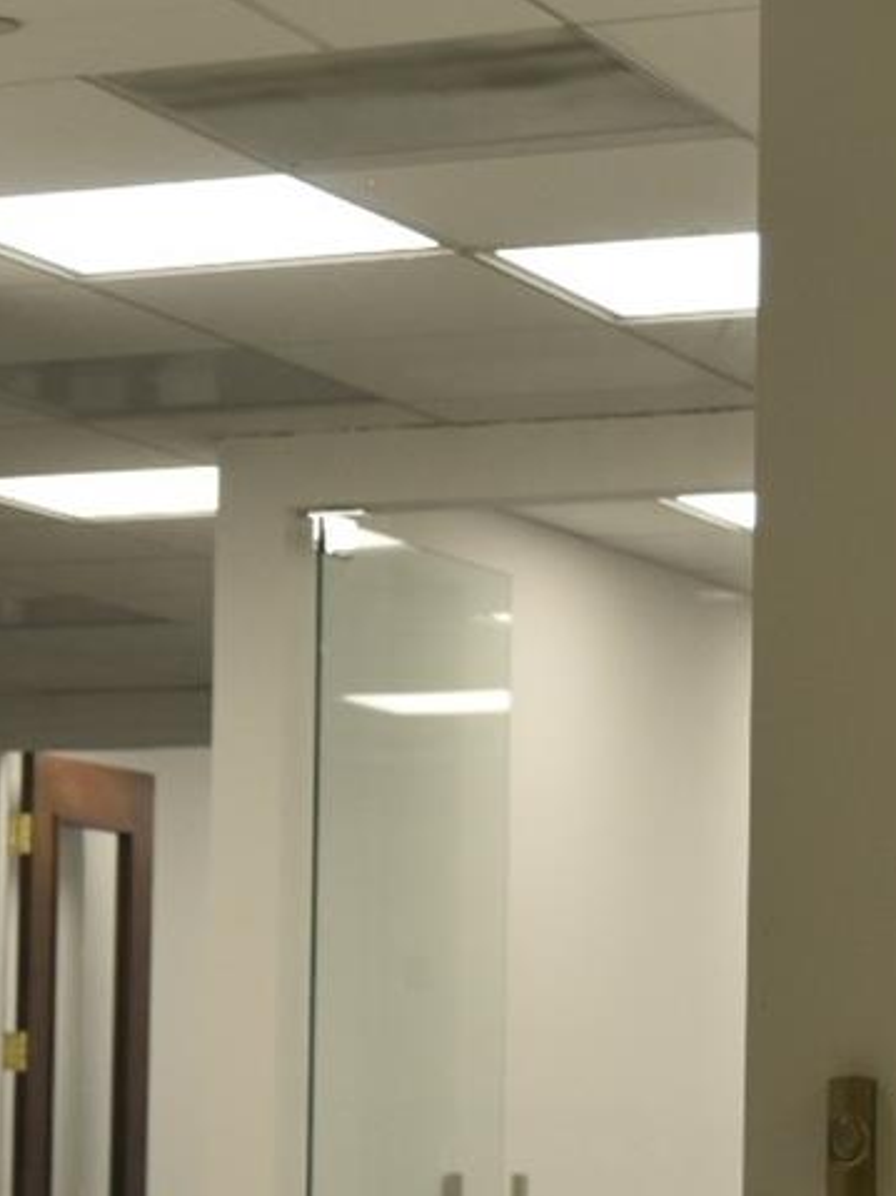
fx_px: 4661
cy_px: 989
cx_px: -185
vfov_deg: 14.5
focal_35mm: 135
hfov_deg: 10.8
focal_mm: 28
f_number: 6.3
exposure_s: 1/160
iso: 400
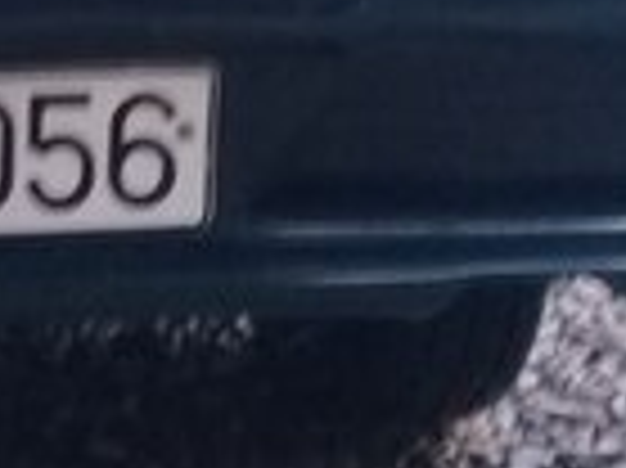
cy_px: -254
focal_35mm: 147
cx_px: -423
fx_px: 2656
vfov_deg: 9.8
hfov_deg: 12.5
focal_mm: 3.3
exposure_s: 1/33
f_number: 2.2
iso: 100
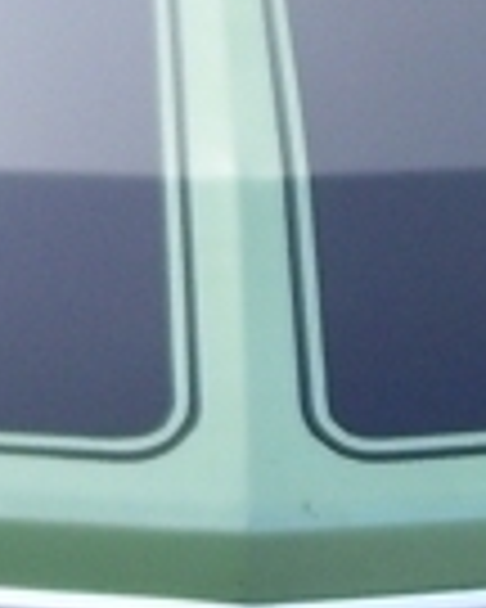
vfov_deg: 9.8
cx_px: 261
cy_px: 144
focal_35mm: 196
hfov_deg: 7.9
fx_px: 3524
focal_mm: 5.6
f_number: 2.7
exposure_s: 1/350
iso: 80
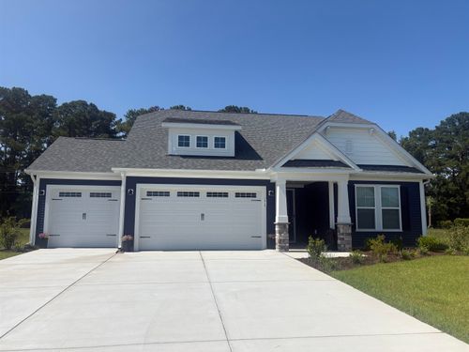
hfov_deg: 67.3
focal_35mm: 26
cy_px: 176
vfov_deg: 53.1
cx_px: 234
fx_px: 352
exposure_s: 1/5814
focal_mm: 5.96
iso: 50
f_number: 1.6
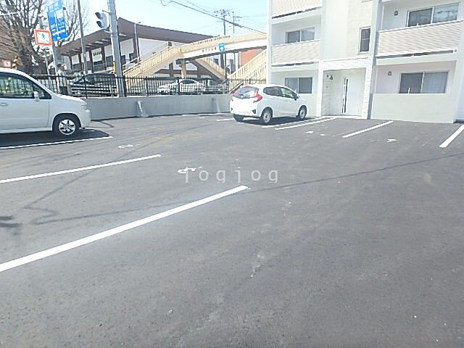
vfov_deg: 63.4
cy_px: 174
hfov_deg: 79.0
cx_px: 232
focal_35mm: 21
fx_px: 281
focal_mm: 3.7
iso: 125
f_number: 3.5
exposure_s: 1/500
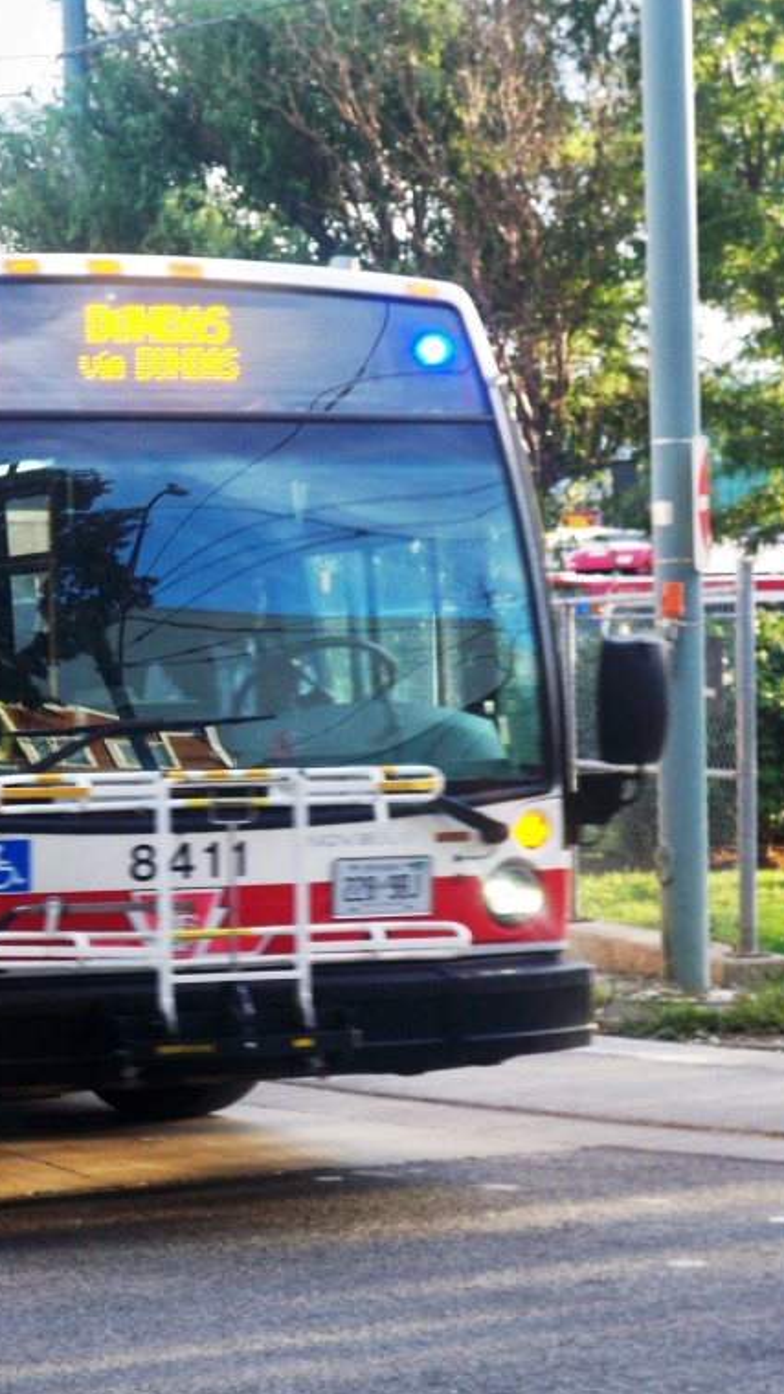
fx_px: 3695
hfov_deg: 11.9
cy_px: 700
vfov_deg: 21.4
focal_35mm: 100
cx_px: -101
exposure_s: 1/80
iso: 160
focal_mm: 12.1
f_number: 4.5
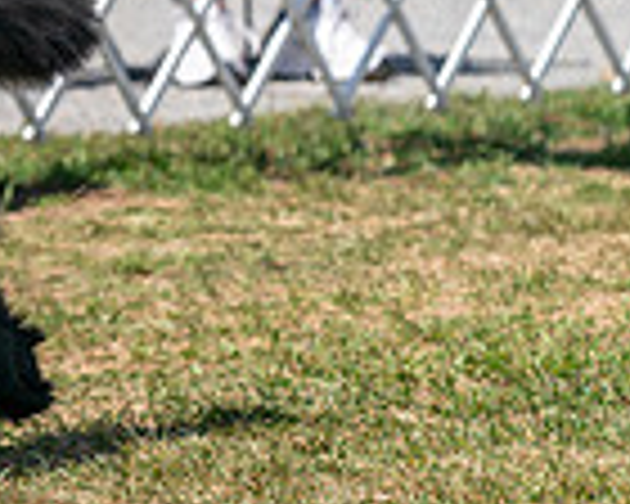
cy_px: -382
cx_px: -596
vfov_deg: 2.9
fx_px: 9789
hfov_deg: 3.7
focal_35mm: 525
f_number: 4.5
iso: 200
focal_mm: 116
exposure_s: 1/1600
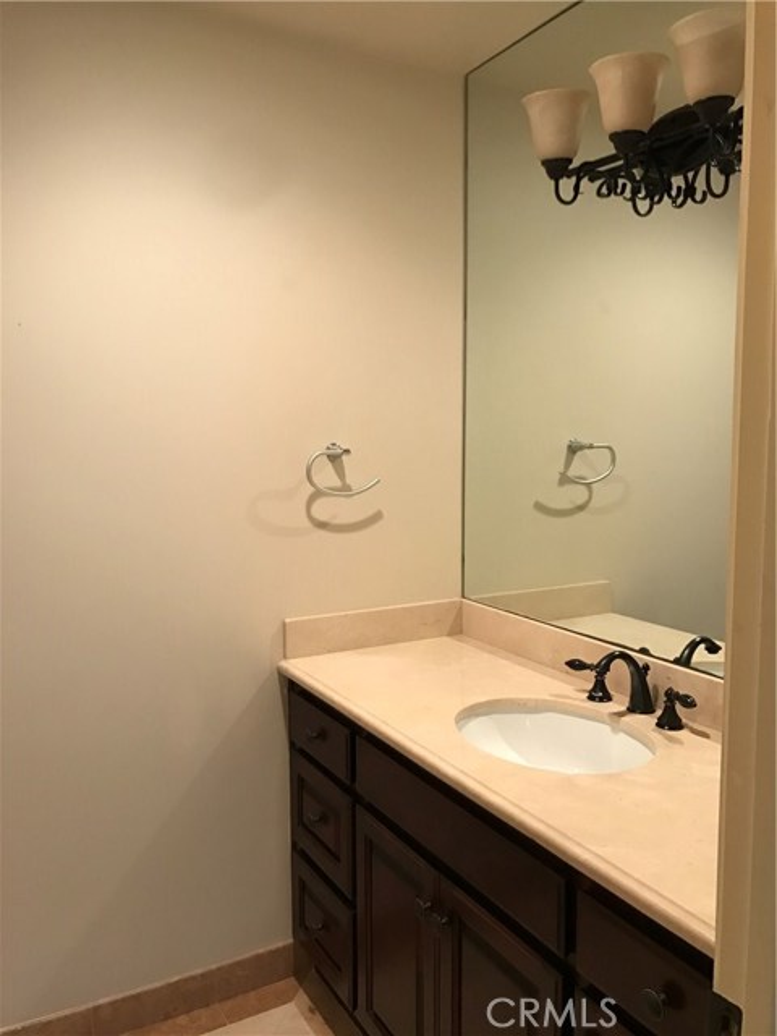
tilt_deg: -5.7
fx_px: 838
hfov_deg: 49.7
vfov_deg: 63.4
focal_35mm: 28
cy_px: 518
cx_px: 388
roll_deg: +0.8
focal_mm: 3.99
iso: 64
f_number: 1.8
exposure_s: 1/15
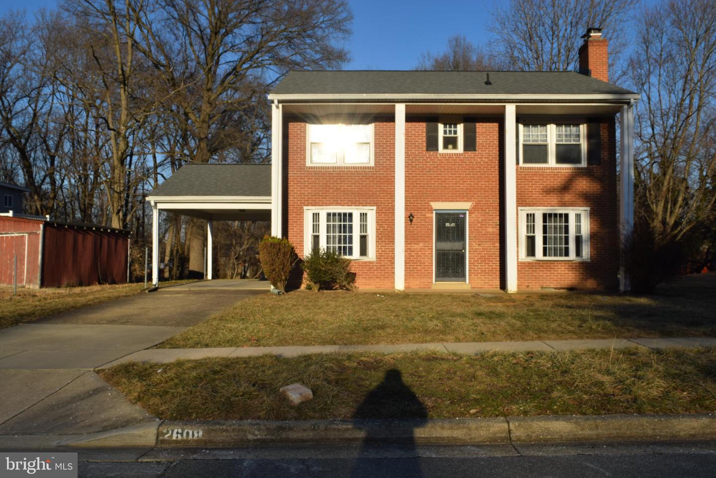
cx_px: 358
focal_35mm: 32
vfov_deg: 41.7
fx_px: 626
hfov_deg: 59.5
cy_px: 239
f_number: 14
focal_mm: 21
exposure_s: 1/200
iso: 100
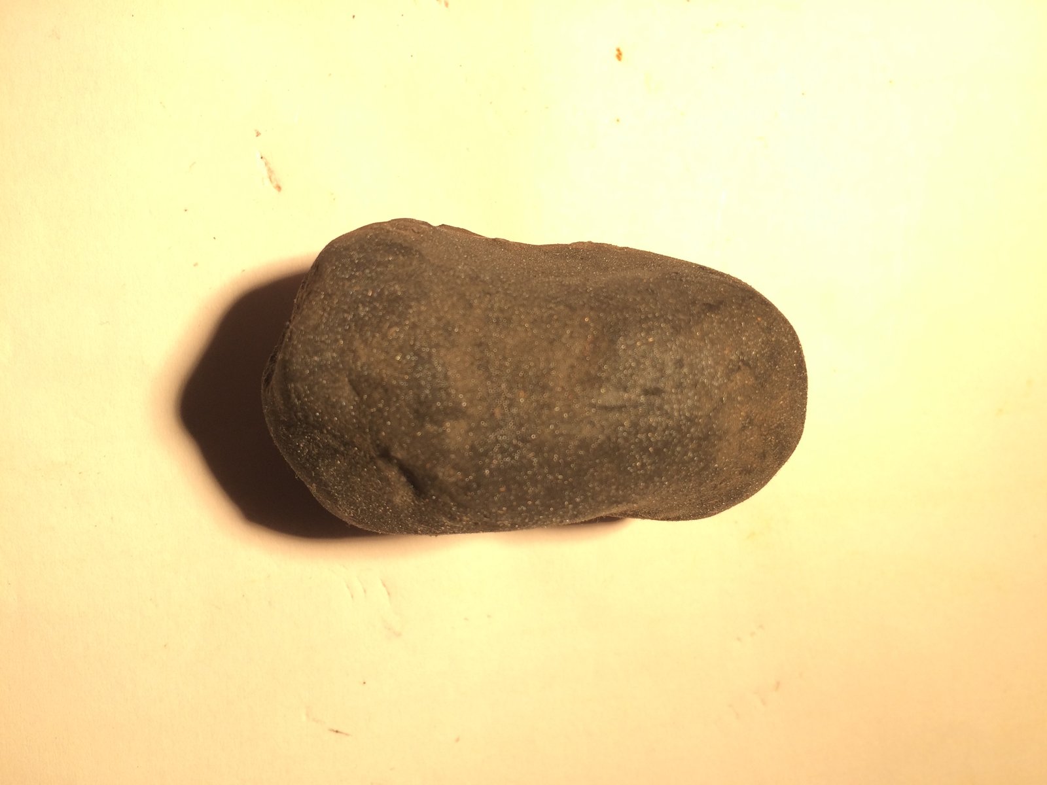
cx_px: 524
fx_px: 877
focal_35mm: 29
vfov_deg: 48.2
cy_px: 392
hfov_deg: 61.7
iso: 32
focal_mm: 4.15
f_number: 2.2
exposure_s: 1/120
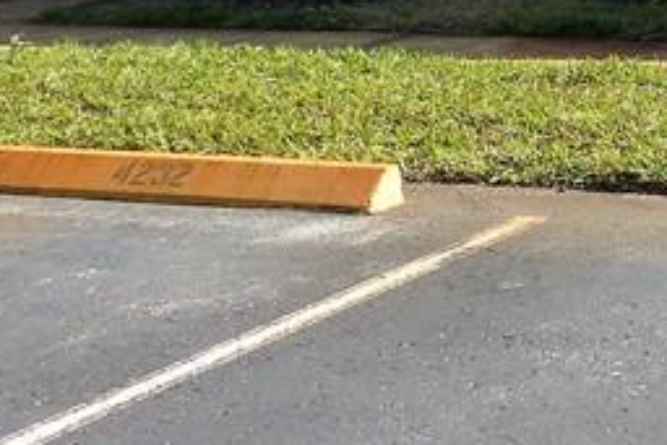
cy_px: -242
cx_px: 1086
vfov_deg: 12.5
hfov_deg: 17.1
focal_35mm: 104
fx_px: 1928
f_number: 4
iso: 100
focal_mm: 4.5
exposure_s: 1/400
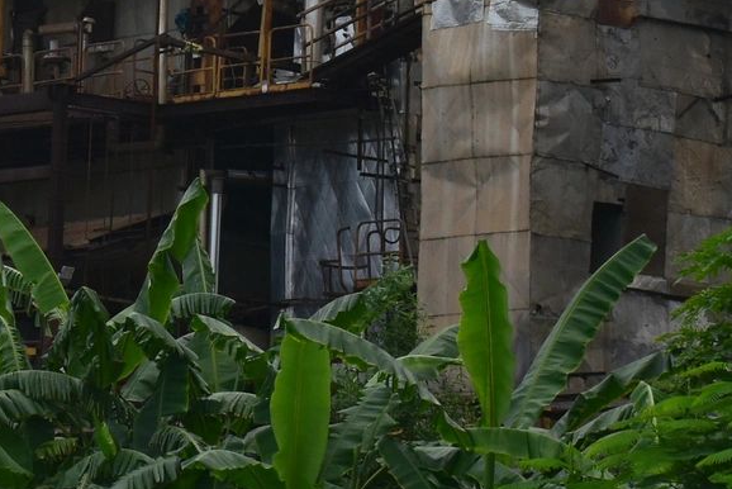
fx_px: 5370
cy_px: -110
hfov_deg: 7.7
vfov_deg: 5.2
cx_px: -225
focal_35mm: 264
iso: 320
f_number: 11
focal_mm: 48
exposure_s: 1/500
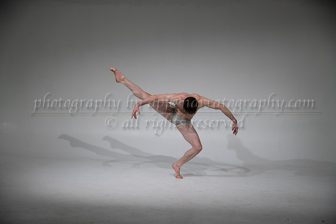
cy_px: 112
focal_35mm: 52
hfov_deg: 38.2
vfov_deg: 26.0
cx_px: 168
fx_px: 485
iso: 400
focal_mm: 52
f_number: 4
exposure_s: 1/250
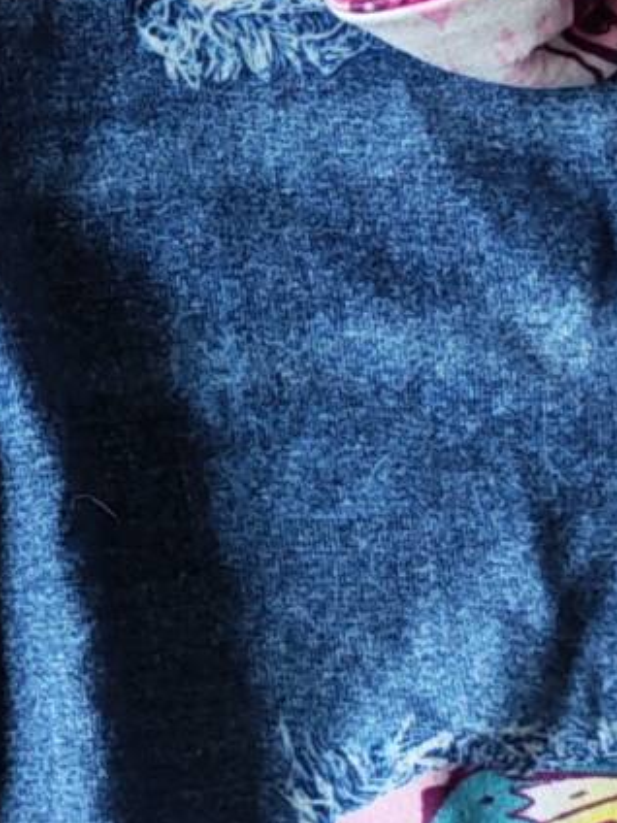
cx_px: -1085
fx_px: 3446
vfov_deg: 13.6
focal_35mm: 145
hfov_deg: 8.8
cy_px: 219
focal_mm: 6.12
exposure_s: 1/100
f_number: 1.9
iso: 250
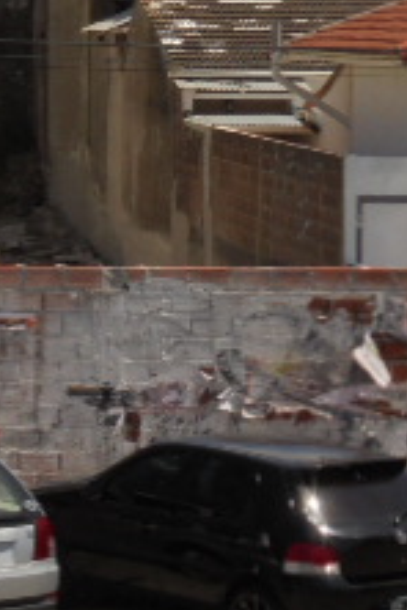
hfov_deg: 6.9
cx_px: -368
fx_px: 3256
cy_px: 107
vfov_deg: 10.7
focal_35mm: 192
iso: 100
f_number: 5.6
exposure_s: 1/800
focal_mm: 11.5
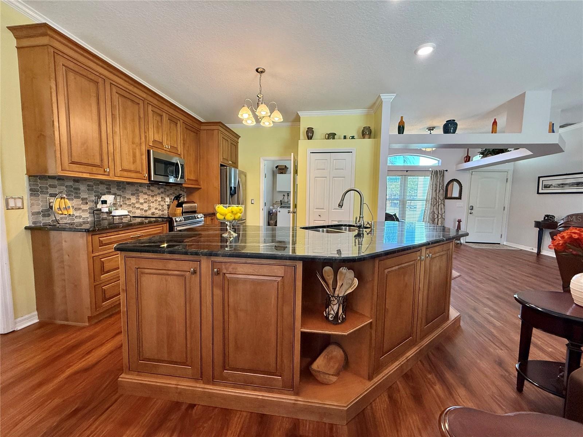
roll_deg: -0.8
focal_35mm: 14
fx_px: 236
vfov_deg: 85.7
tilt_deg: -4.5
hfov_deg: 102.1
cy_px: 218
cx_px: 292
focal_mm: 2.22
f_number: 2.2
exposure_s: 1/120
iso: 250
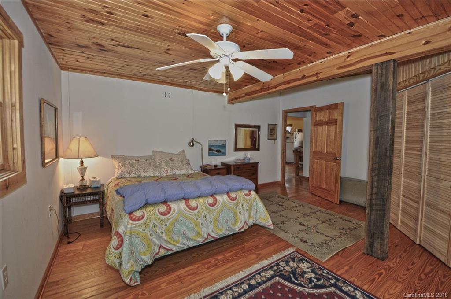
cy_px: 150
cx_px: 226
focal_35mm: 15
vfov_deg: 77.1
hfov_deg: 100.5
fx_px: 188
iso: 500
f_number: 4
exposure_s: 1/60
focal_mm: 10
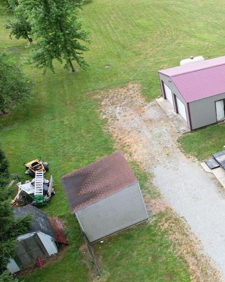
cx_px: 277
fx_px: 350
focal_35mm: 42
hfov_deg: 29.9
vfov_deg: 43.8
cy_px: 143
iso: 100
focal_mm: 8.38
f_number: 2.8
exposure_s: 1/180
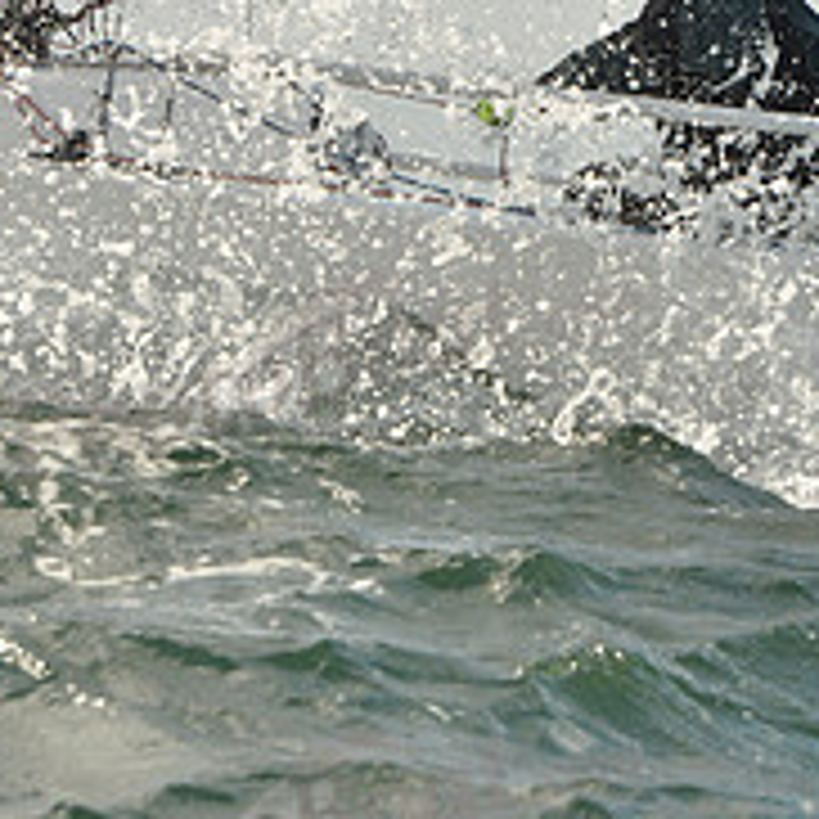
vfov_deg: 5.4
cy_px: 70
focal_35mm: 325
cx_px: 878
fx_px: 8700
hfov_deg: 5.4
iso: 400
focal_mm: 120
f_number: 9
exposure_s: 1/1600
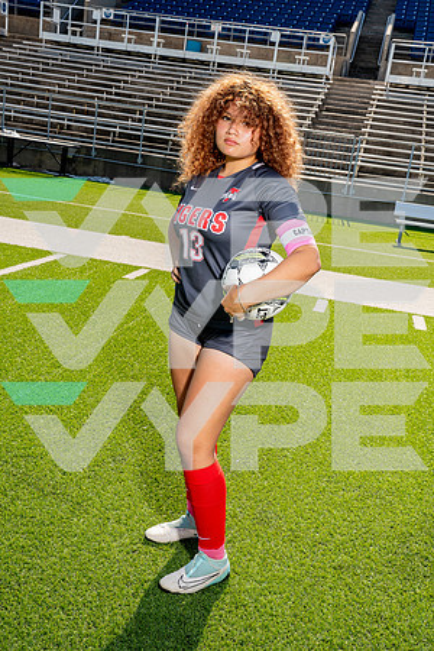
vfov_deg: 47.4
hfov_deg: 32.6
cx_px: 217
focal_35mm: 41
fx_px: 741
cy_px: 326
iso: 320
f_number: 10
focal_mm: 41
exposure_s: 1/250
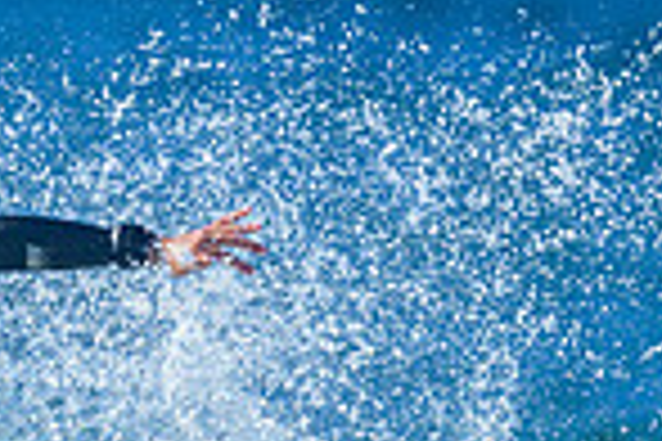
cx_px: -323
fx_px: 77963
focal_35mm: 4240
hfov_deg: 0.5
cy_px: 637
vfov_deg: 0.3
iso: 220
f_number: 6.3
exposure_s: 1/2000
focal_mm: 800
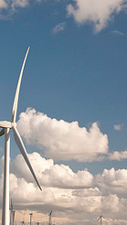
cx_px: 85
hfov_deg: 9.4
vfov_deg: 16.5
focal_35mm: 129
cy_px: 75
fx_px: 771
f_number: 11
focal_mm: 35
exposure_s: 1/60
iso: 200
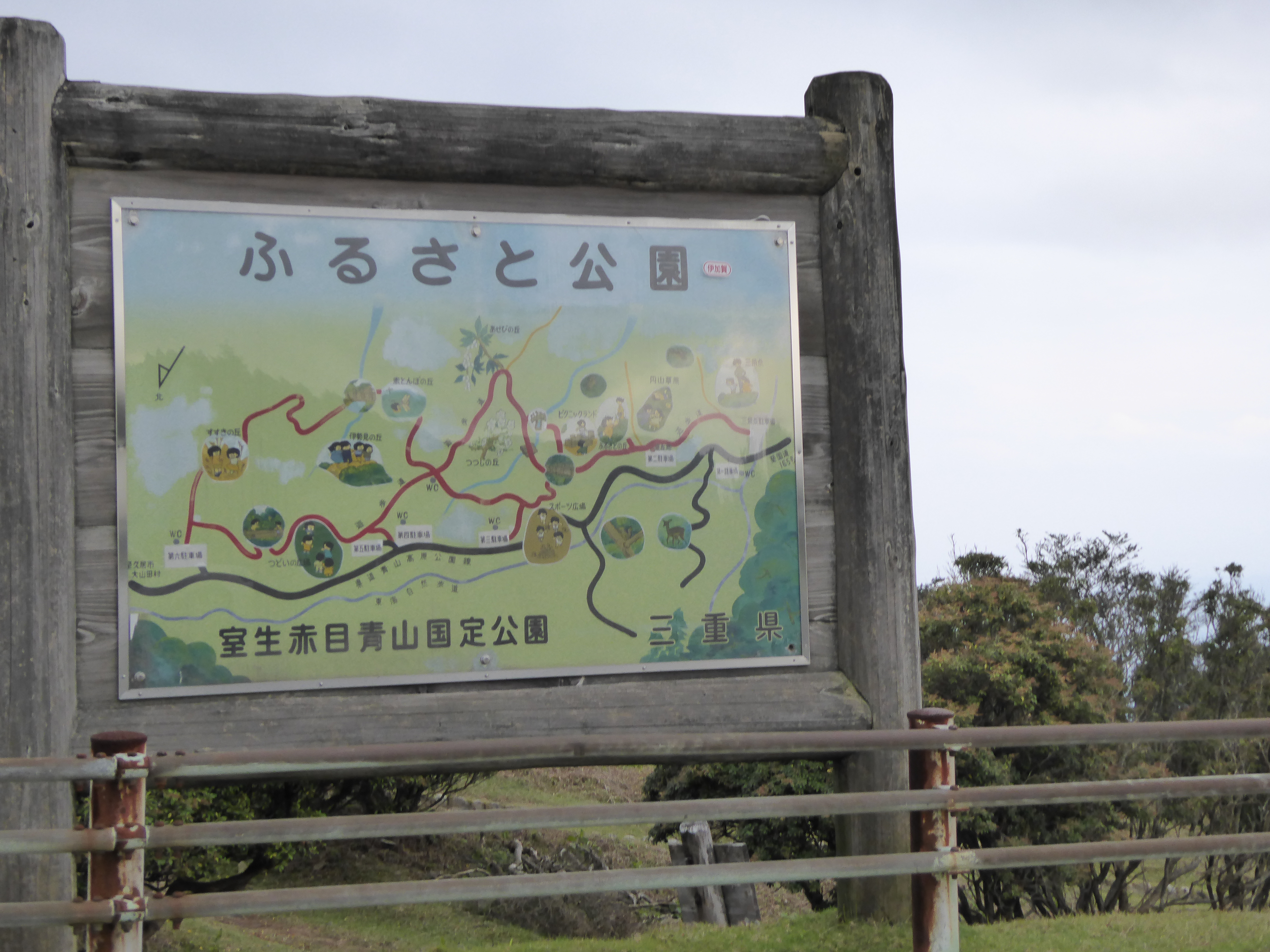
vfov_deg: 24.4
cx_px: 635
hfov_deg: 32.2
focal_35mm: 60
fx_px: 2201
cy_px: 476
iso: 200
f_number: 4.2
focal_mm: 10.3
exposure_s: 1/100
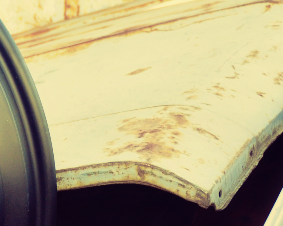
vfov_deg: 8.7
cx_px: -327
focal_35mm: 175
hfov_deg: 10.0
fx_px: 1468
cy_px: 292
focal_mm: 27
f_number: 3.8
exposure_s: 1/125
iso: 320
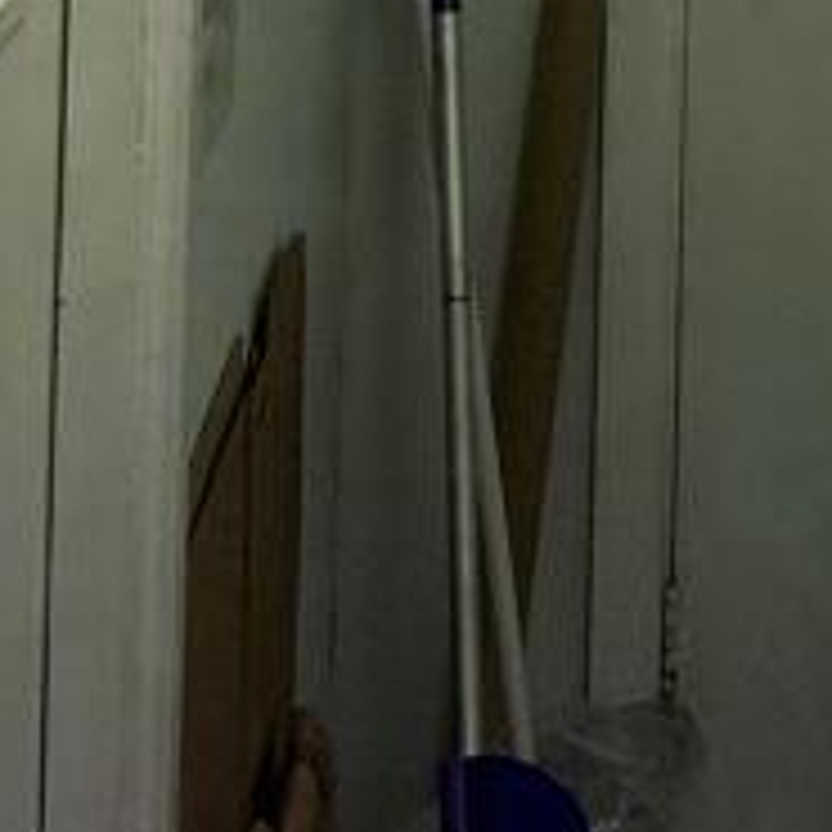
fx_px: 3453
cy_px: -863
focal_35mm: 127
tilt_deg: +1.3
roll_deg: -0.8
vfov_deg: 12.1
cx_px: 1673
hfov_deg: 12.2
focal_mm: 5.7
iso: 50
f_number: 1.5
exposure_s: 1/513
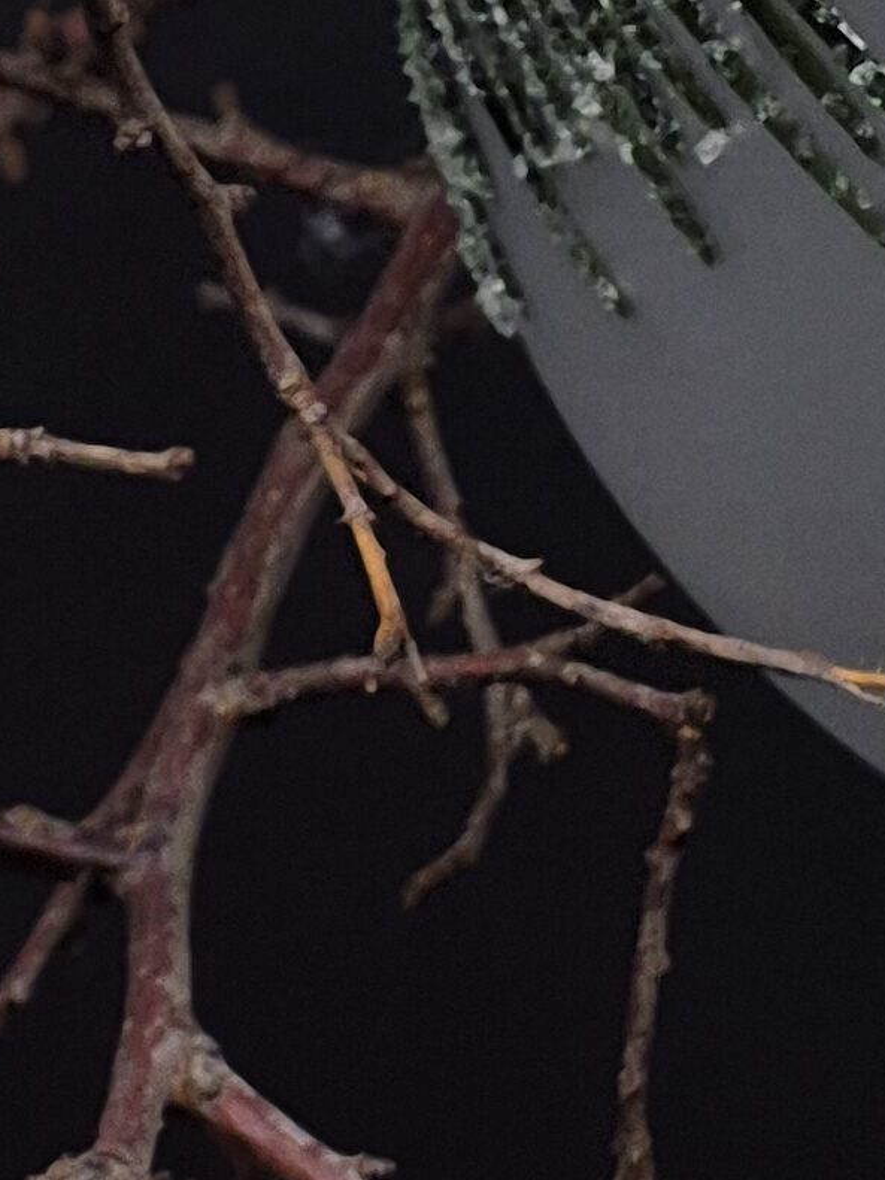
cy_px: -240
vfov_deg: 5.7
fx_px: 11900
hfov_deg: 4.2
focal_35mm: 349
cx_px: 1713
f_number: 2.4
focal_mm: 7
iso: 40
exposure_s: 1/100
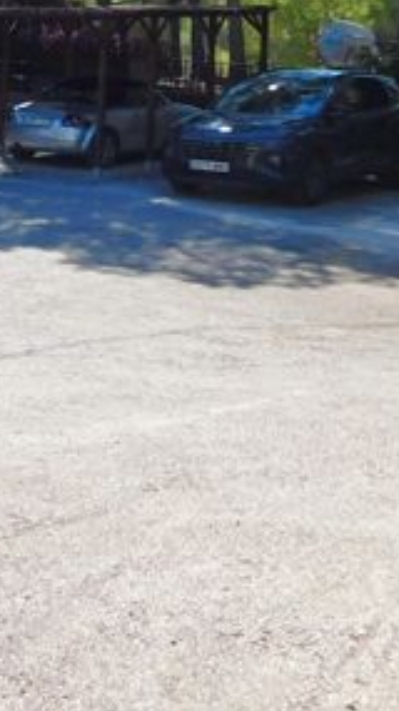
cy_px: 97
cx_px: -296
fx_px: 1168
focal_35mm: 62
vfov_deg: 32.5
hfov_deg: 16.5
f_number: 6
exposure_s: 1/400
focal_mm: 4
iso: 125
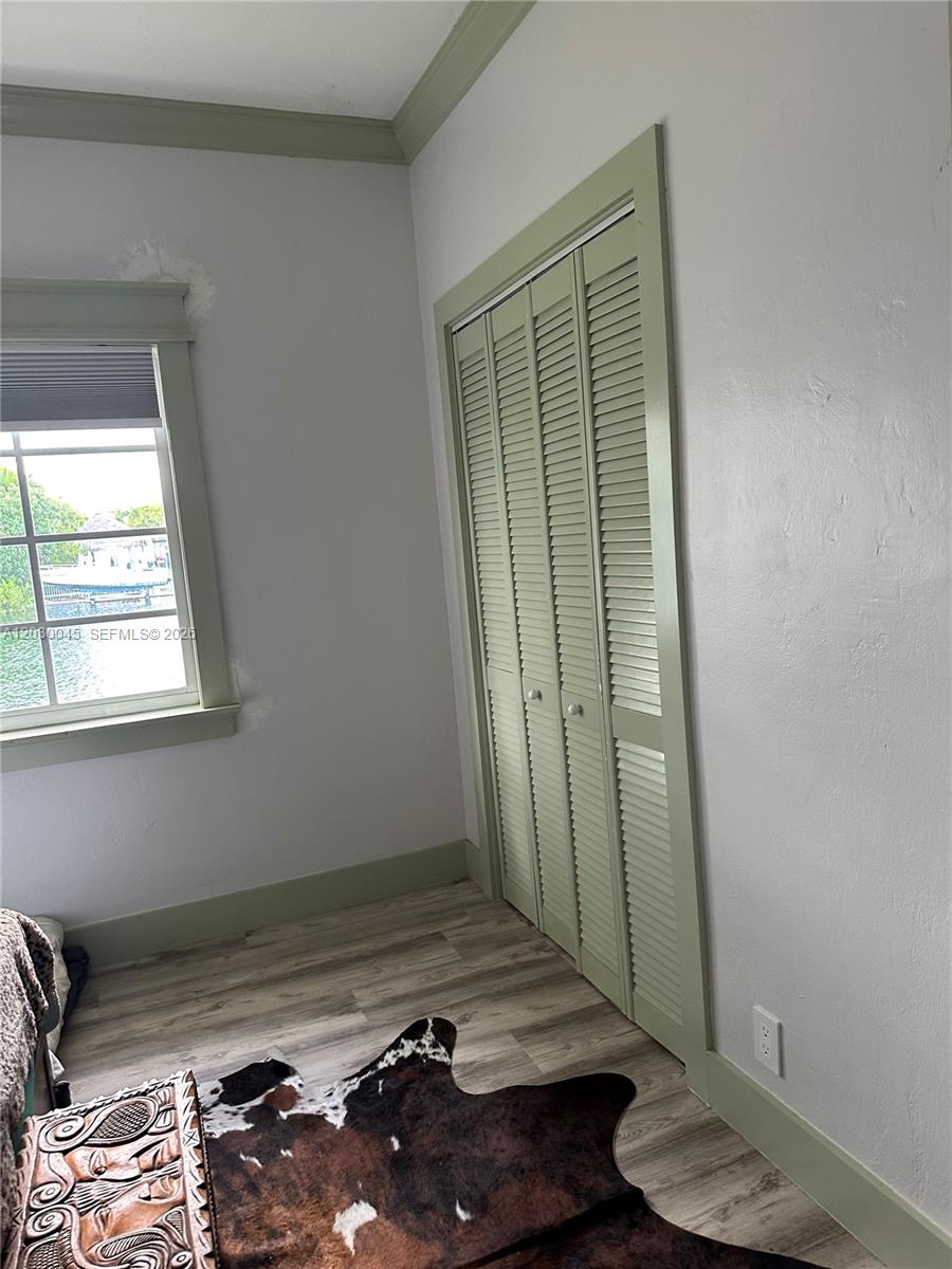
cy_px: 634
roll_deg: +5.4
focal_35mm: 24
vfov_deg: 71.6
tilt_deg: -5.6
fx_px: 880
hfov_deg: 56.8
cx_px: 476
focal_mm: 6.86
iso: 250
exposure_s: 1/60
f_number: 1.78
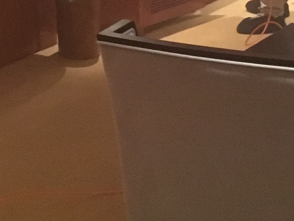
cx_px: 133
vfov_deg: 12.2
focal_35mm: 111
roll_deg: +3.1
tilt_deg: -4.9
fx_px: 943
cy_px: -181
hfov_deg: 17.7
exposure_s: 1/17
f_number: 2.2
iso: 320
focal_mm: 4.15
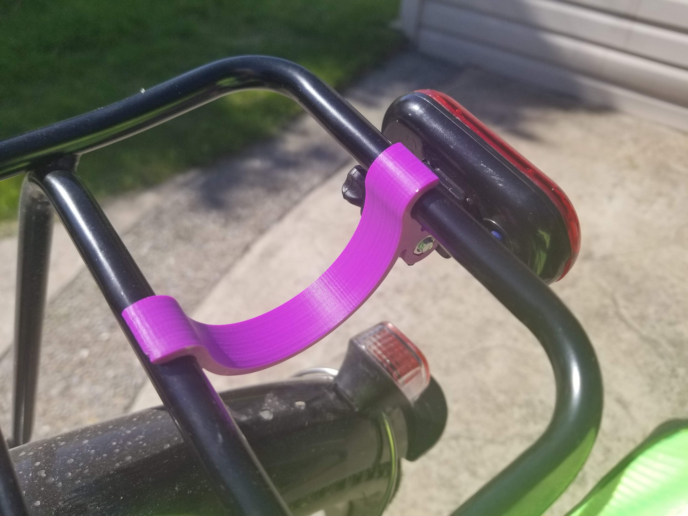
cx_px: 344
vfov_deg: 53.1
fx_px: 517
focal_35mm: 26
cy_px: 258
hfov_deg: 67.3
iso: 50
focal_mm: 4.25
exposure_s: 1/2080
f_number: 1.7
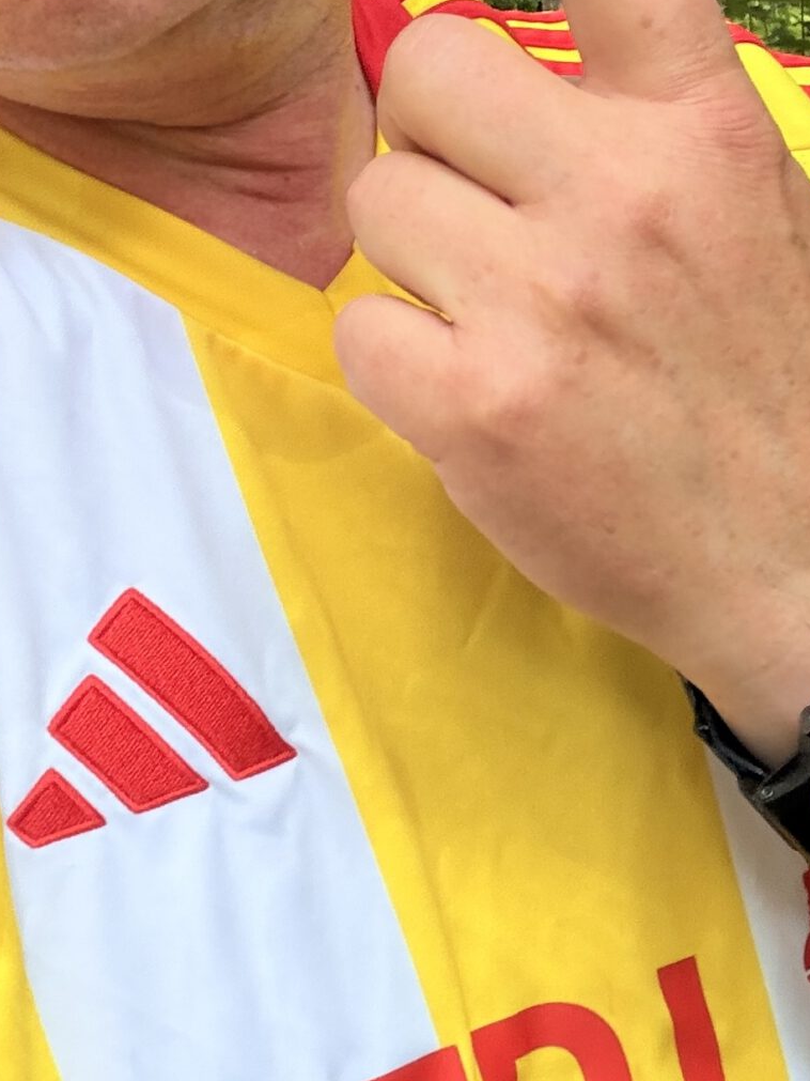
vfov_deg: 24.8
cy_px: 89
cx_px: 19
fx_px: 2372
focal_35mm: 76
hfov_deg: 18.9
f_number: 1.9
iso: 80
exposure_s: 1/99
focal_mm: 2.71
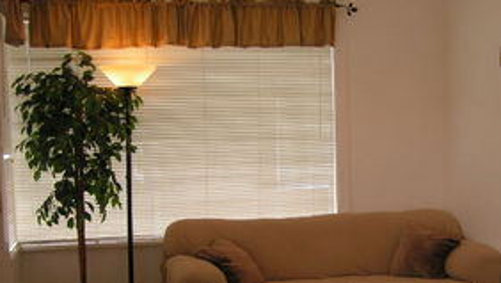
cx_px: 314
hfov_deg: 38.2
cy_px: 199
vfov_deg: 22.1
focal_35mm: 54
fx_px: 718
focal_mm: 6.3
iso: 50
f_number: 2.8
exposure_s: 1/50
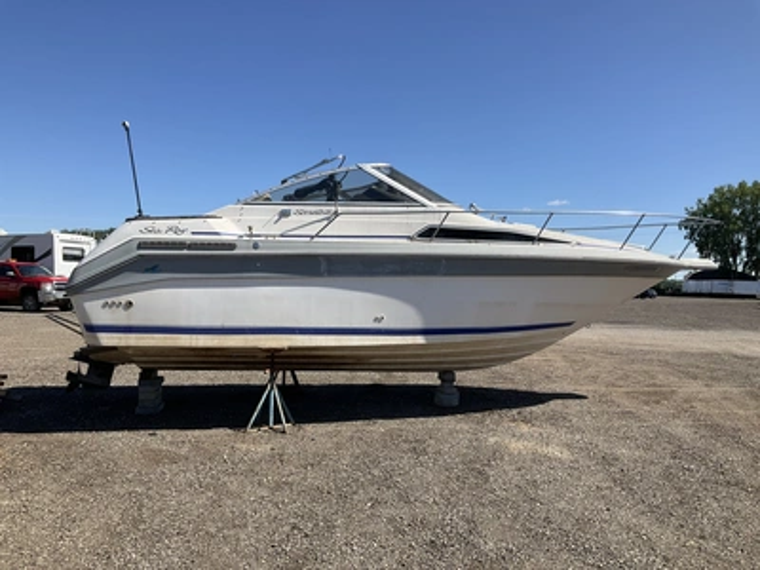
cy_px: 285
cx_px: 380
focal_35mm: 29
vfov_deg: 48.2
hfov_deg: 61.7
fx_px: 637
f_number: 1.8
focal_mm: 3
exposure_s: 1/1912
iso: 25
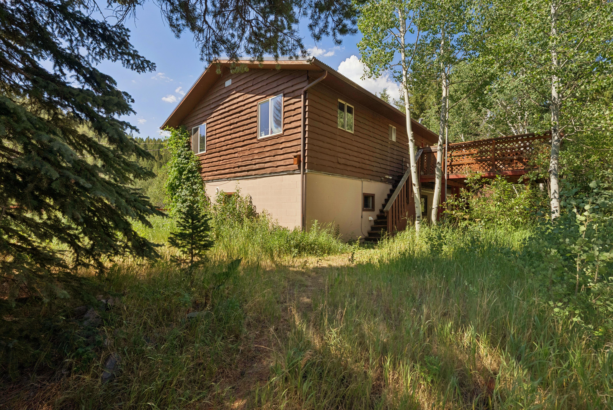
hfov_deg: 96.7
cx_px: 306
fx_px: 273
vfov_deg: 73.8
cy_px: 205
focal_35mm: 16
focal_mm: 16
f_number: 8
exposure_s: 1/400
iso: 250
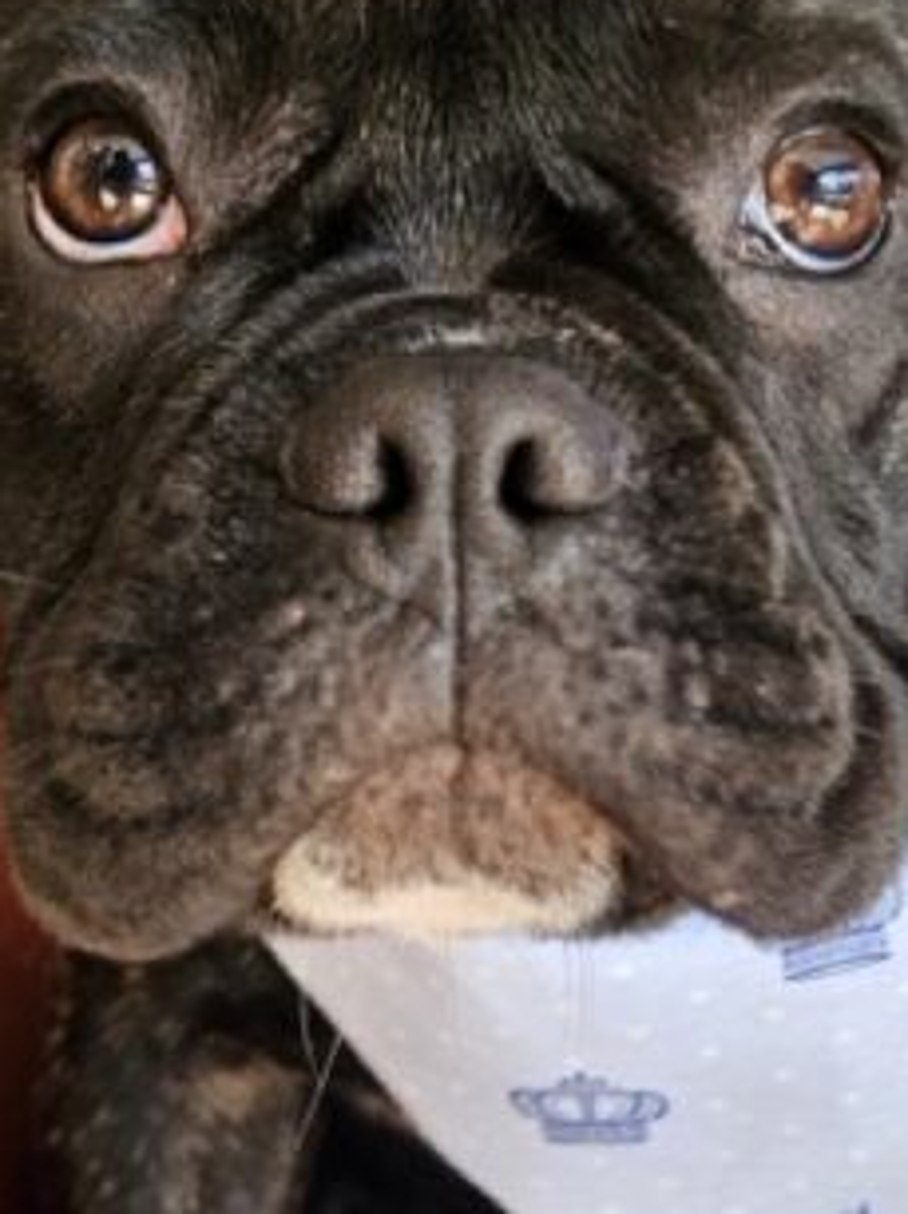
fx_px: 2697
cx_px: 563
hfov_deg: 19.1
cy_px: 833
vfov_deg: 25.2
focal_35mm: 77
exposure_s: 1/207
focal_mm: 5.4
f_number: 1.8
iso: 50
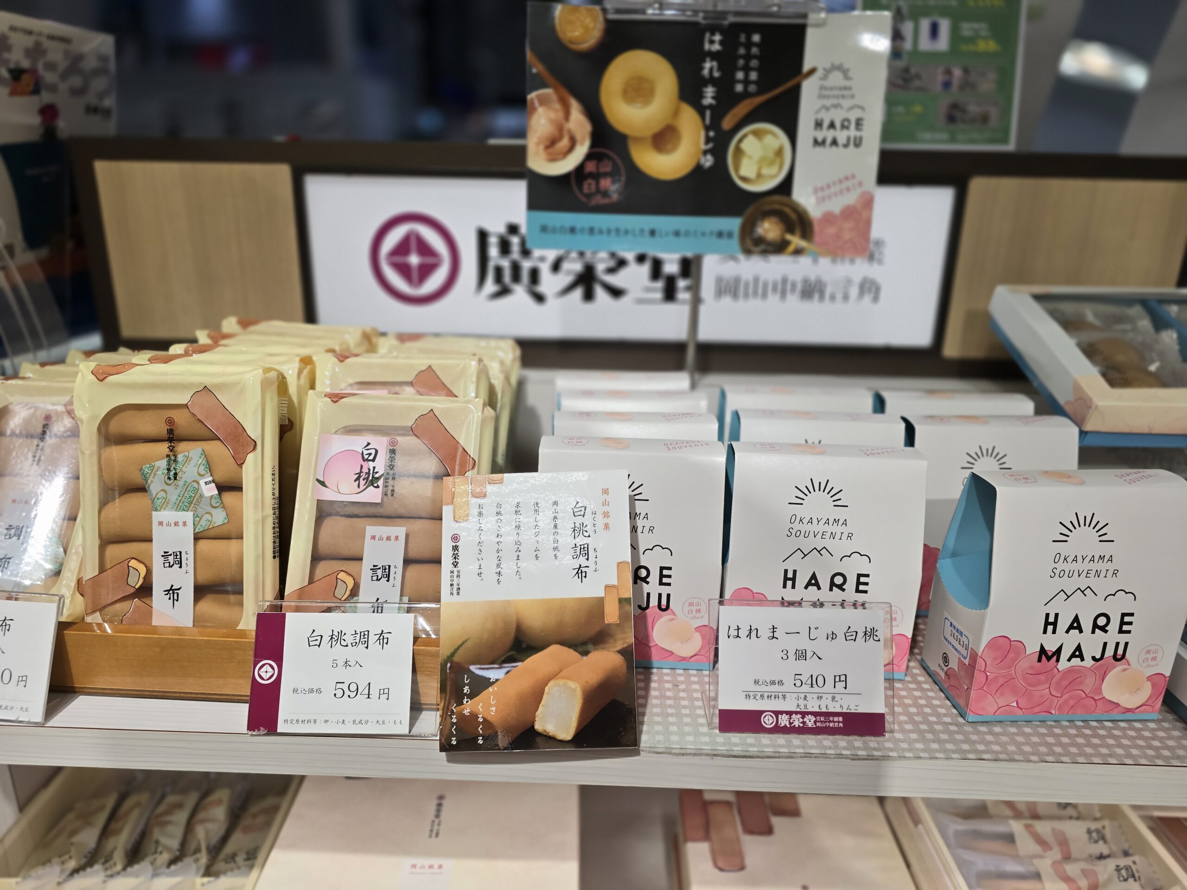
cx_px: 594
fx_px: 789
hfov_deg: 73.9
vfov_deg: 58.9
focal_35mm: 23
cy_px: 445
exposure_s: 1/120
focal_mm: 6.3
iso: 16
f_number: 1.7
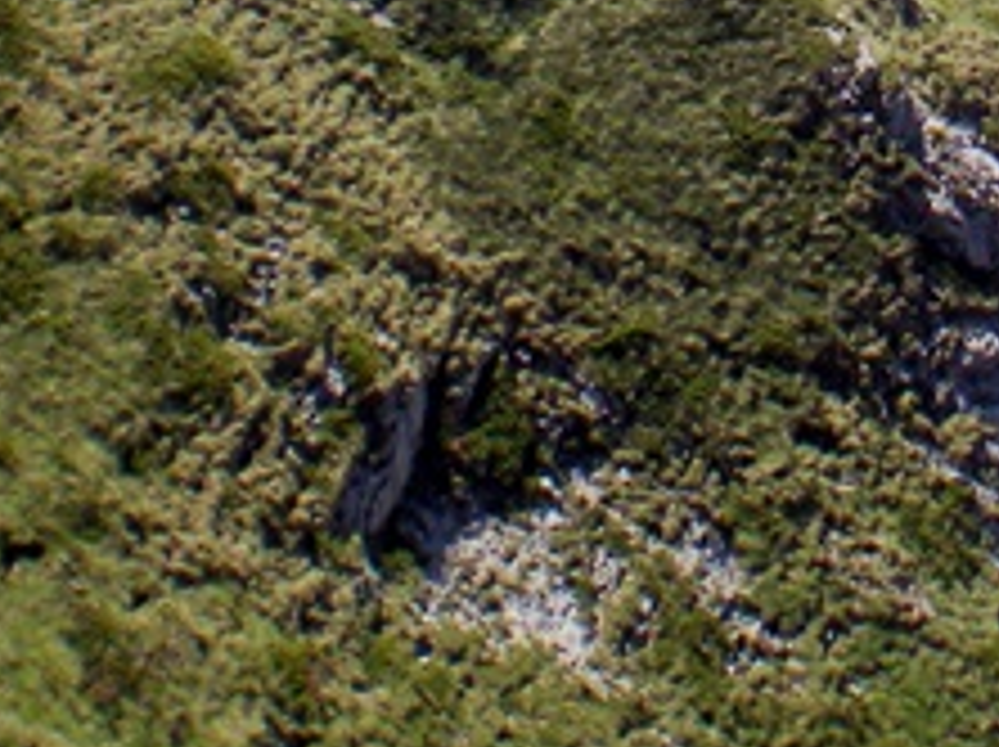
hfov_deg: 13.9
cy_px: -432
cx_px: 1269
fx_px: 3949
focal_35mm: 137
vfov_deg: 10.4
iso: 64
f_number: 4.6
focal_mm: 6.3
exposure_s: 1/404
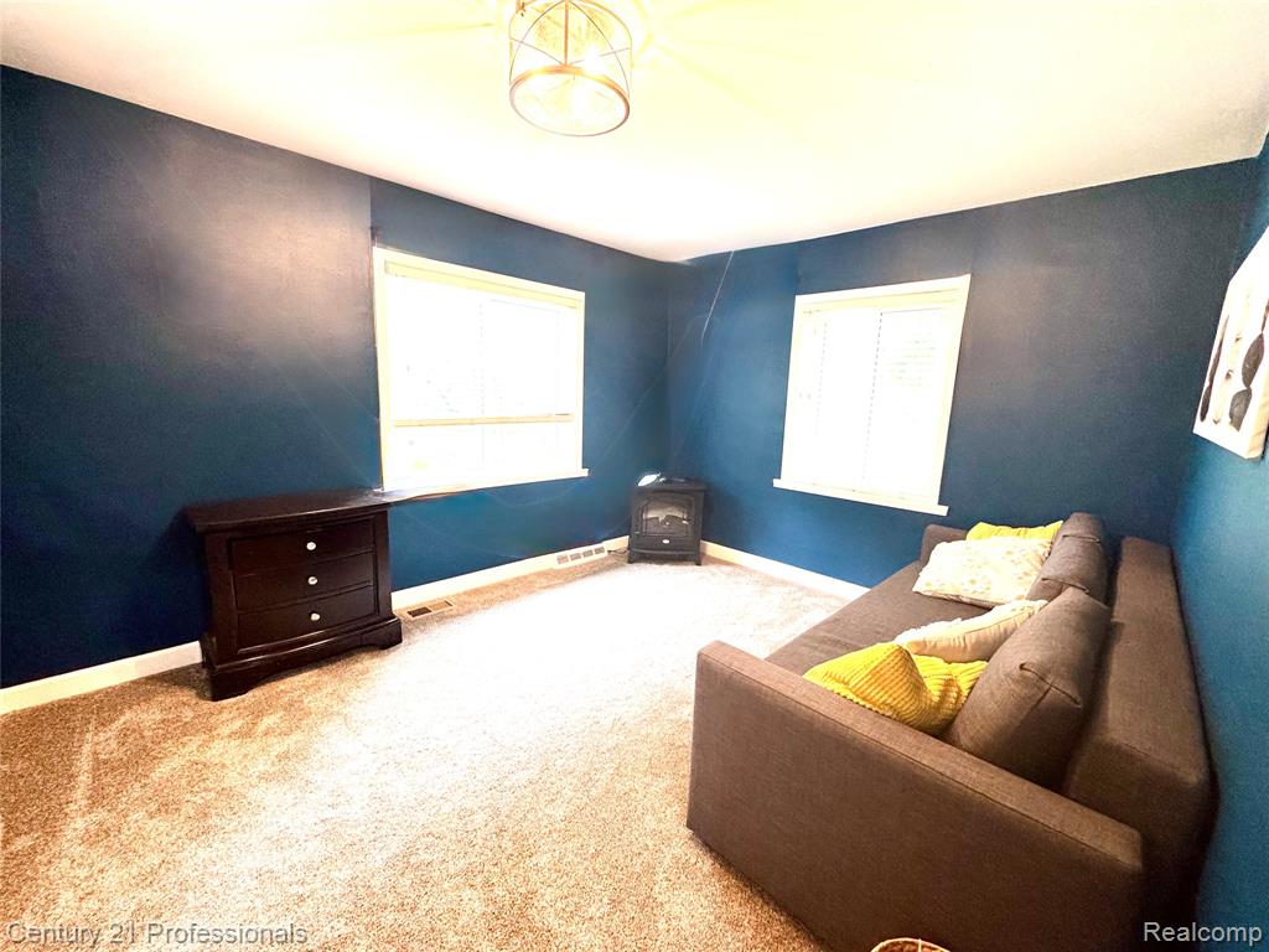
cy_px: 476
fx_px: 513
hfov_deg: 102.1
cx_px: 634
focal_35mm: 14
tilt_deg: -11.2
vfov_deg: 85.7
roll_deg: -3.1
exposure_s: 1/60
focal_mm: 2.22
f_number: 2.2
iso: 250
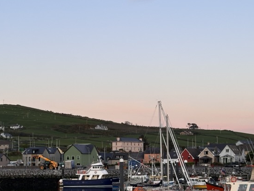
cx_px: 144
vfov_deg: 16.3
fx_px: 661
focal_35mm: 90
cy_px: 147
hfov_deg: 21.7
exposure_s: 1/383
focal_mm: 6.86
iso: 64
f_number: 1.78
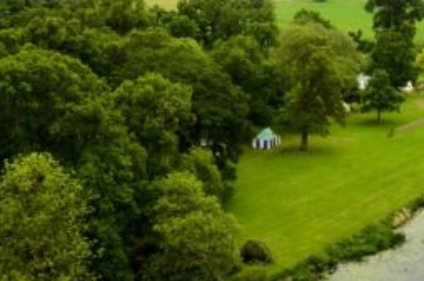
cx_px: 386
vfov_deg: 19.8
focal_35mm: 68
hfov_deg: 28.5
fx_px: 799
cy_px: 202
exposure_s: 1/640
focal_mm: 18
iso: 200
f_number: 3.5
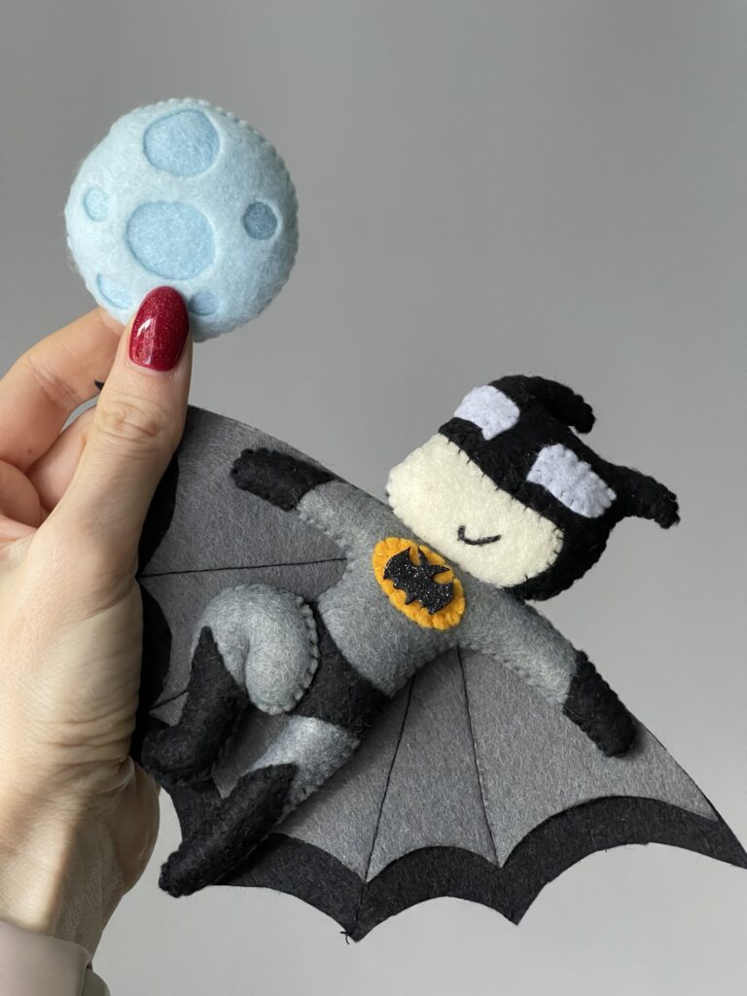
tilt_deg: +4.3
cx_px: 374
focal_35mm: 64
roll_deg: +2.7
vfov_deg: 30.3
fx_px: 1841
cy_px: 498
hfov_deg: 22.9
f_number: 2.2
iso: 500
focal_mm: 7.5
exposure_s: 1/60
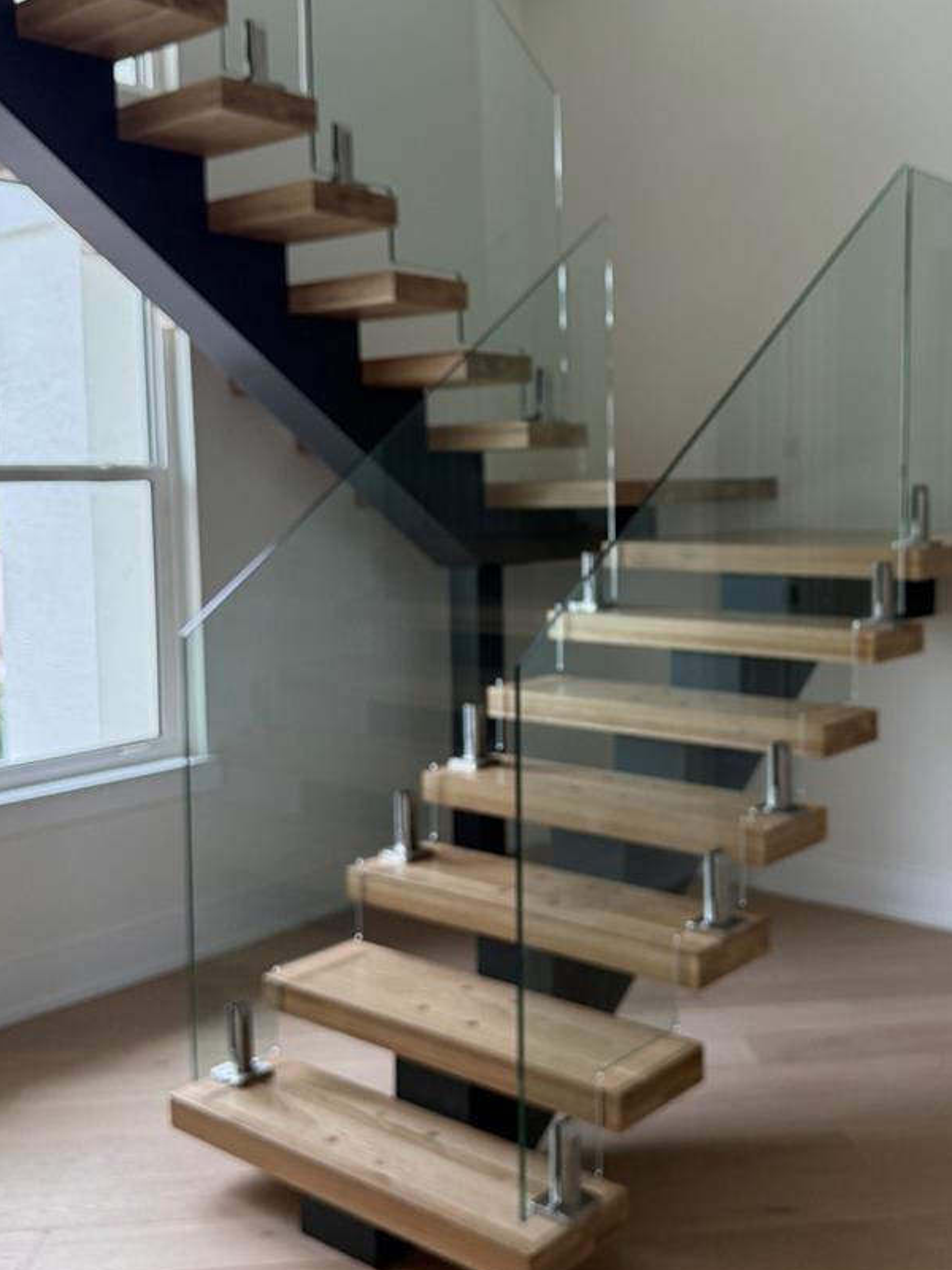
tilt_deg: -5.5
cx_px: 582
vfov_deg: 51.3
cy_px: 568
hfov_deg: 39.4
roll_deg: -0.8
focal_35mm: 36
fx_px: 1320
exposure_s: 1/172
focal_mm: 6.76
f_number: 1.78
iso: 200
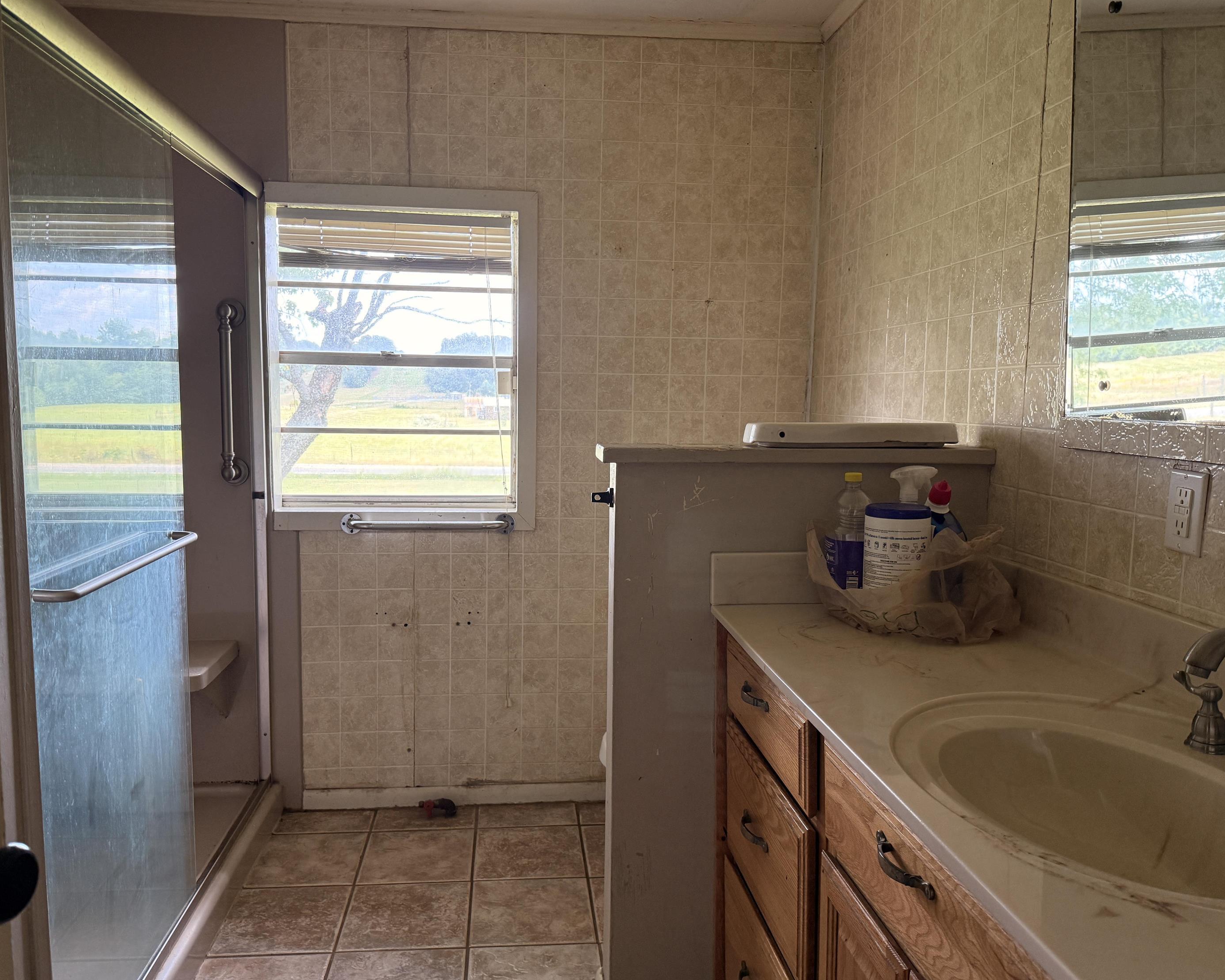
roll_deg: -0.8
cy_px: 498
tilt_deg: -5.4
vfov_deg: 54.9
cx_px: 594
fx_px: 943
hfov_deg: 66.0
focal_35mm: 26
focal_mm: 6.76
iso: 200
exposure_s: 1/72
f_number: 1.78
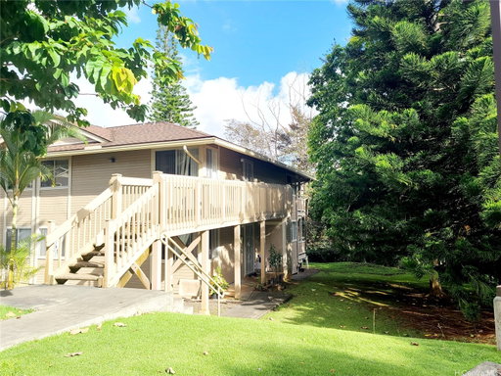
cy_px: 188
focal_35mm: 25
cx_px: 250
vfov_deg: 54.9
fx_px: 362
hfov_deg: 69.4
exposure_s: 1/400
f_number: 1.8
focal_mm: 7
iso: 16
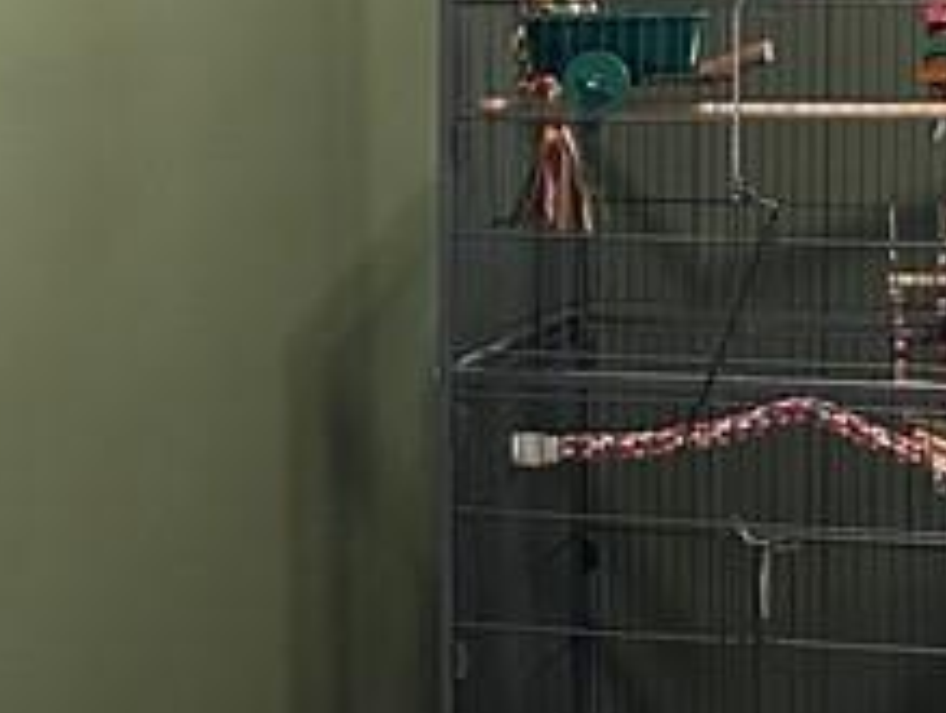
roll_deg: +0.0
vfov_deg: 13.2
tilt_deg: -3.7
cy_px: 194
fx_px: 3066
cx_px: 415
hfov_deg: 17.5
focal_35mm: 112
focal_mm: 6.86
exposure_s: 1/42
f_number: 1.78
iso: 640
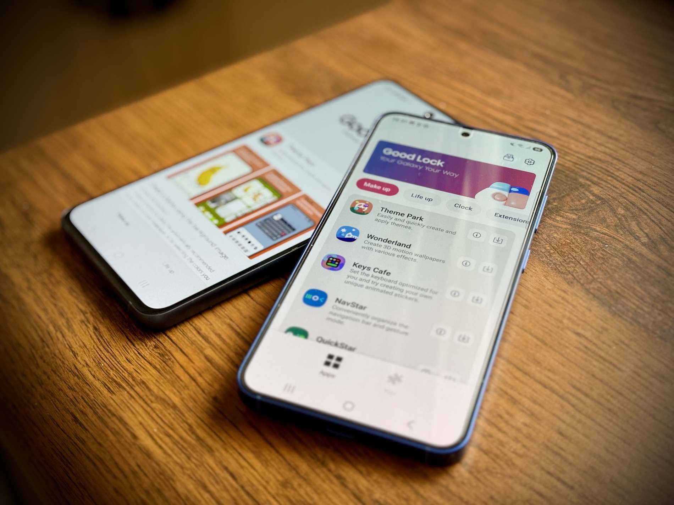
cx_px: 337
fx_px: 935
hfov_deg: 39.7
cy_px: 252
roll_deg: +2.8
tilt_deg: -40.3
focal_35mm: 48
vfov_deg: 30.3
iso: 100
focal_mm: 6.76
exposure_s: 1/60
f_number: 1.78
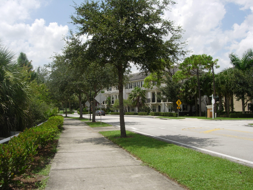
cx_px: 126
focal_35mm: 38
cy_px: 95
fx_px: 278
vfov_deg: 37.7
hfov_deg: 49.0
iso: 64
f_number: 4.8
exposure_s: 1/724
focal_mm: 7.8
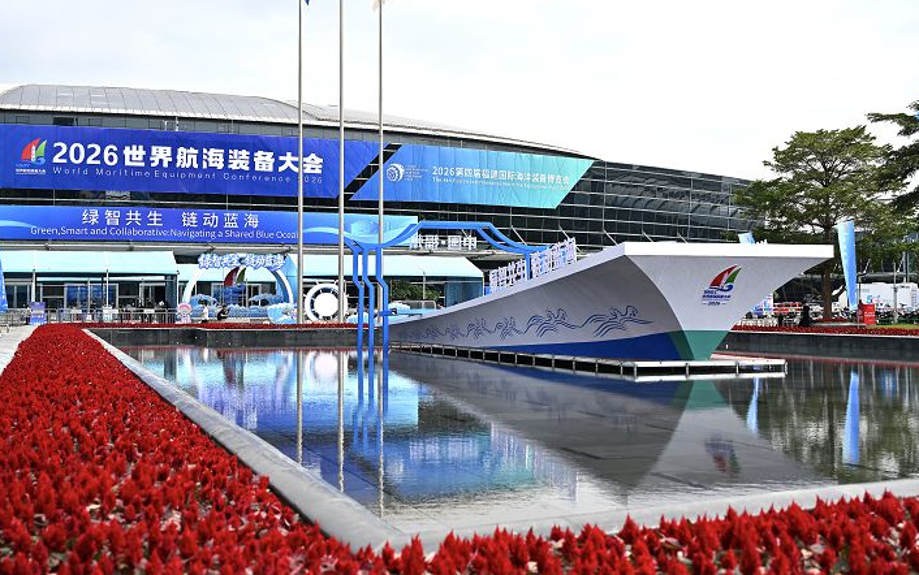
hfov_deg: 44.3
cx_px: 466
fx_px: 1128
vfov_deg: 28.6
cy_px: 247
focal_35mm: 45
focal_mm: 39
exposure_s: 1/1000
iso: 64
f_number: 4
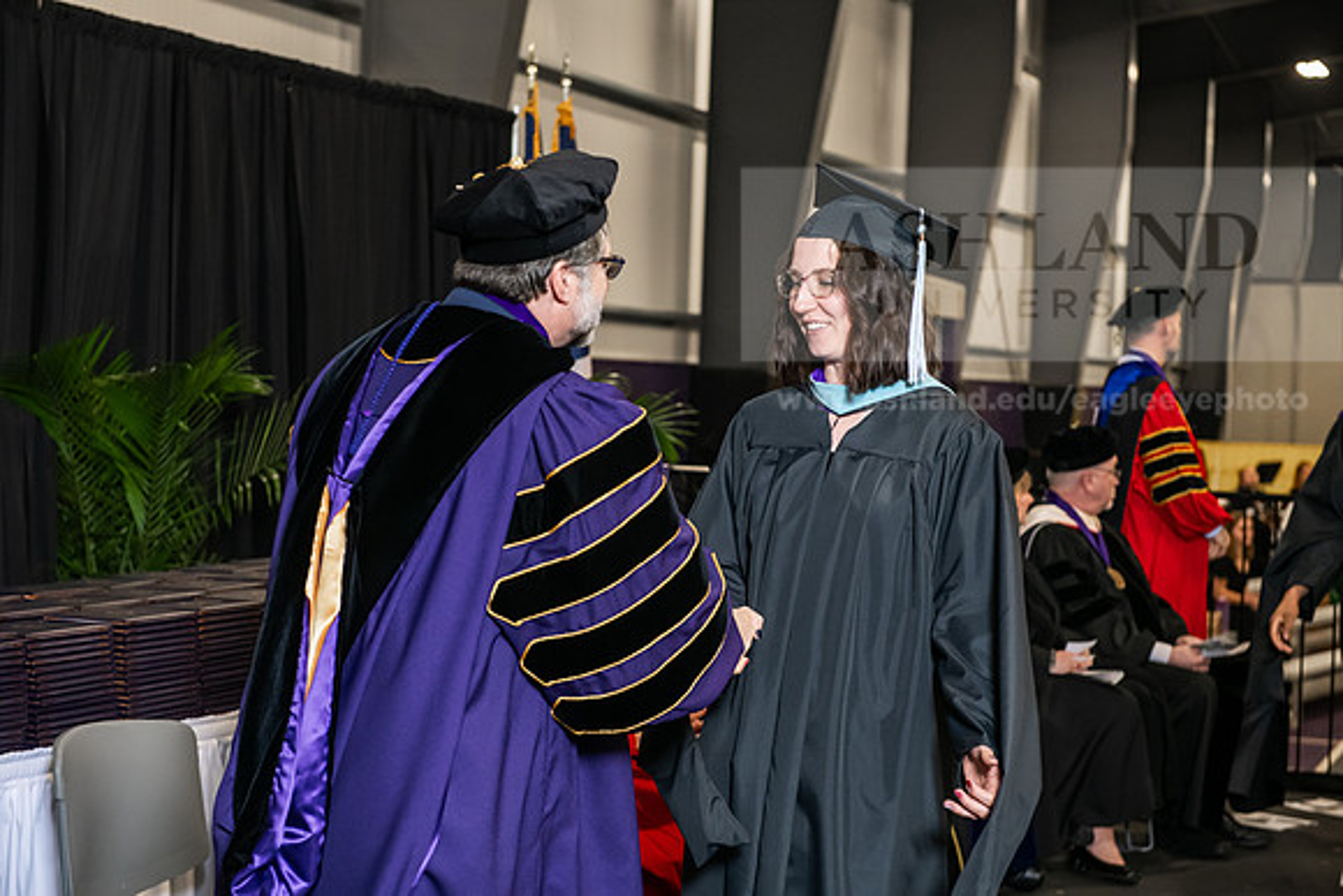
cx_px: 672
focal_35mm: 70
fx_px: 2612
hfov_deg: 28.8
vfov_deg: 19.5
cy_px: 448
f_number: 5
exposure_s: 1/200
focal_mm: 70
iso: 2000
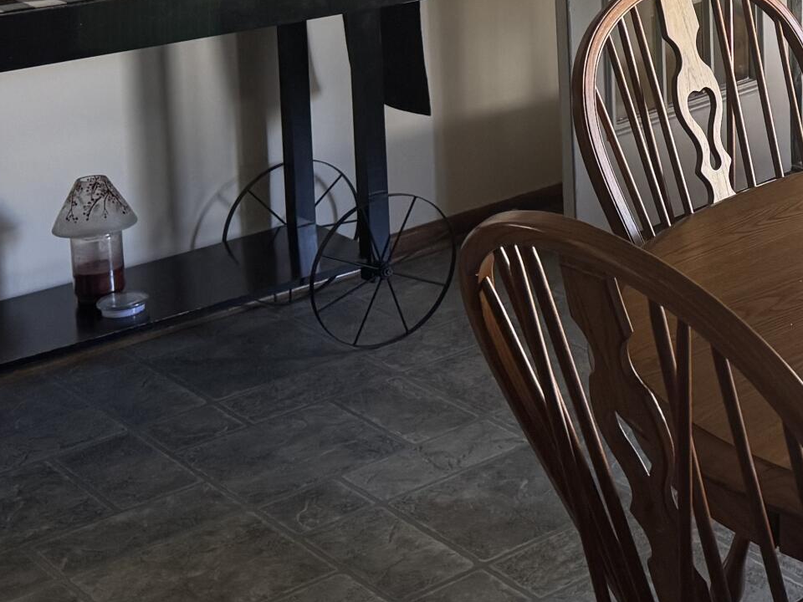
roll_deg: +0.1
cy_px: -135
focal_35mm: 75
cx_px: 974
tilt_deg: -8.5
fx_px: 1740
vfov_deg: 18.5
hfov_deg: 23.6
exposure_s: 1/90
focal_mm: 6.76
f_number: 1.78
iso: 200
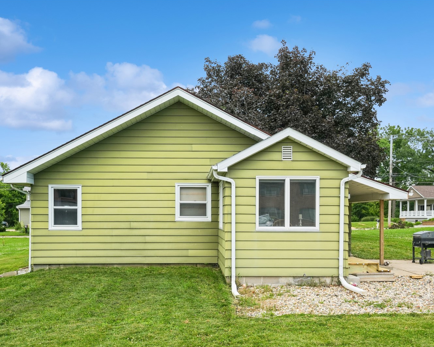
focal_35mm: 36
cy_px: 182
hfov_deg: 50.3
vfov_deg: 41.2
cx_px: 214
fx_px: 462
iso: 400
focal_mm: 30
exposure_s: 1/1000
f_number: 8
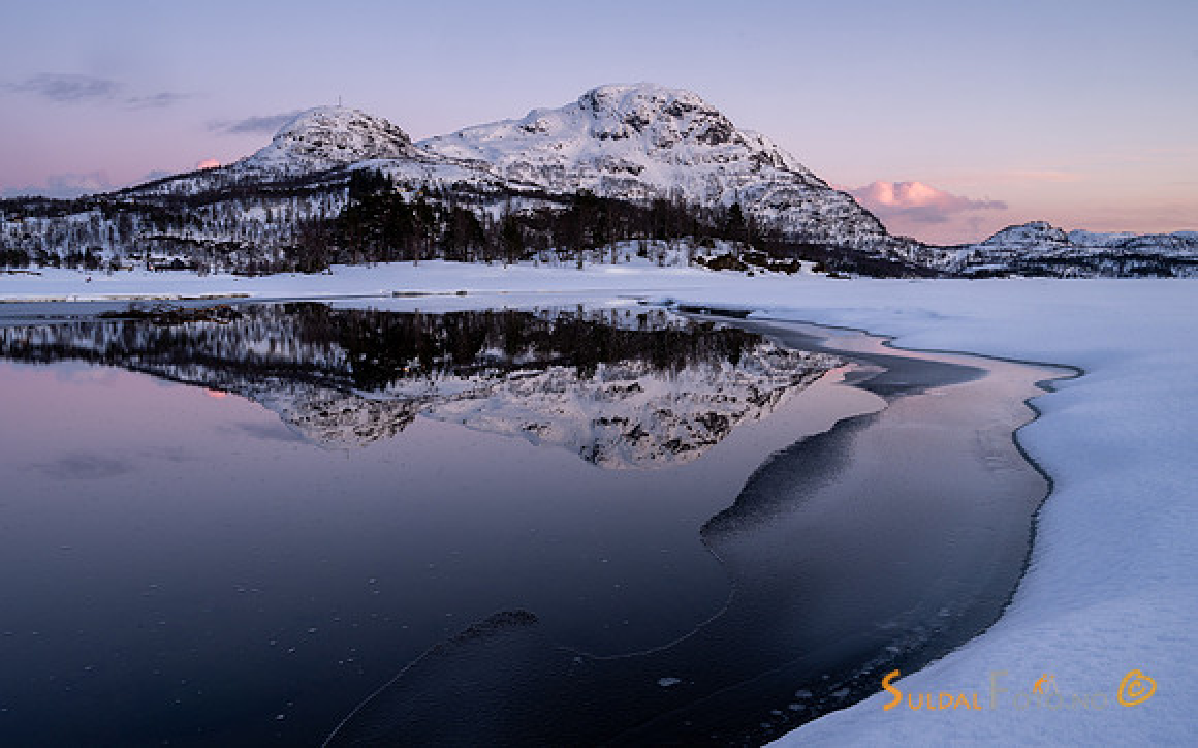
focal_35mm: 32
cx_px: 619
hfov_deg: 59.7
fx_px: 1044
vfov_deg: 39.4
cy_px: 360
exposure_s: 1/5
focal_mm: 30
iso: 100
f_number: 11
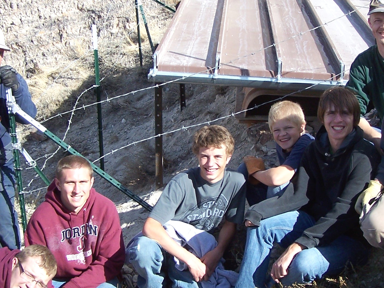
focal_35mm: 69
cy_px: 145
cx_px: 200
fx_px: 765
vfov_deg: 21.3
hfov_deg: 28.2
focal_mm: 6.3
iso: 80
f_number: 2.8
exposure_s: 1/1000
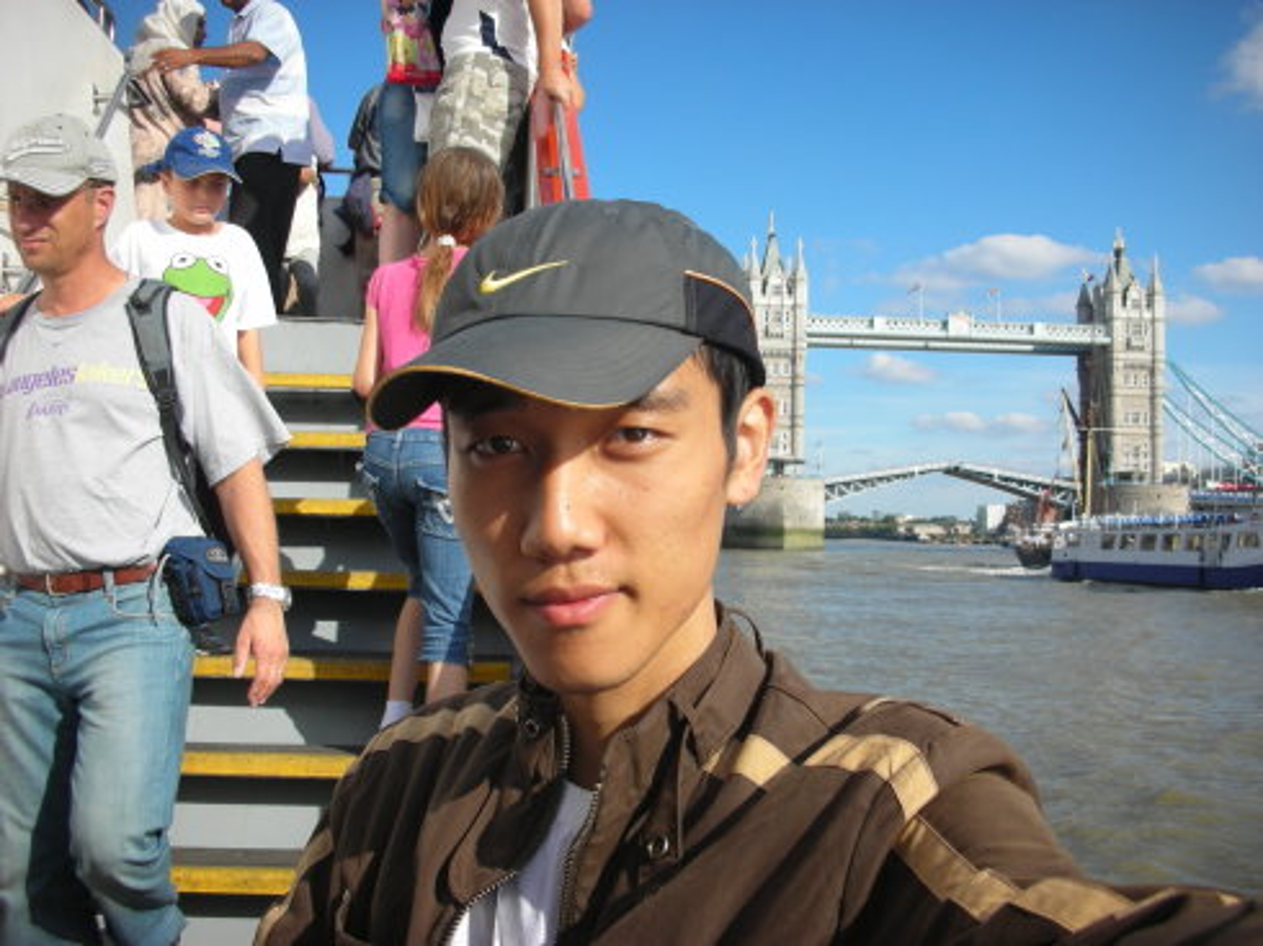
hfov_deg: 52.6
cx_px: 632
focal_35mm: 35
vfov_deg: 40.7
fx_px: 1276
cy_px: 473
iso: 50
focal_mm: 5.8
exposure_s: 1/500
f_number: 3
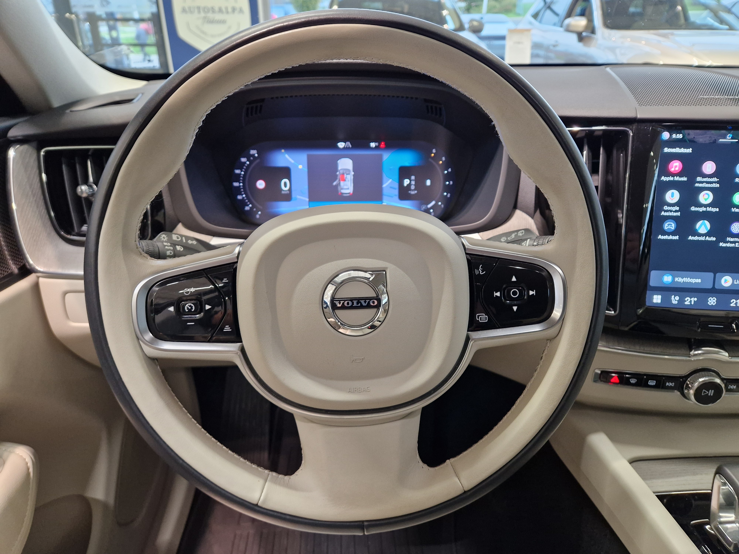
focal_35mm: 23
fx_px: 491
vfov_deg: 58.9
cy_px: 277
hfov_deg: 73.9
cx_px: 370
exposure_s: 1/100
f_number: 1.8
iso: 320
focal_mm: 5.4
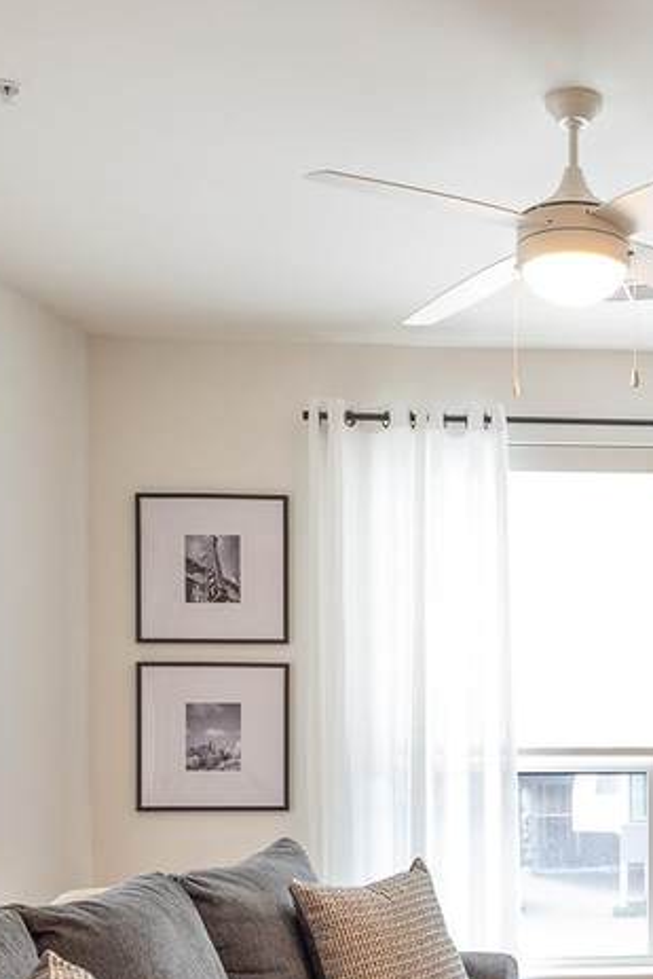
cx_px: 647
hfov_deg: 27.6
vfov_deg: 41.1
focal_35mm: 46
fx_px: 1251
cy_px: 772
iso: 200
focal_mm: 8
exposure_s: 1/8
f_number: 5.6
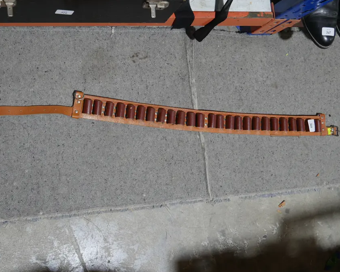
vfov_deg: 33.4
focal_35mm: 45
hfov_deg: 41.0
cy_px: 128
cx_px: 143
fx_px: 453
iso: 320
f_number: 4.1
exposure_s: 1/60
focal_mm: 19
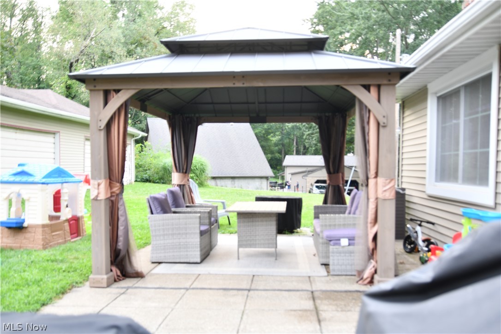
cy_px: 167
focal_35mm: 31
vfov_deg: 42.3
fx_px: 431
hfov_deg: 60.3
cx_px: 250
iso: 250
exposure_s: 1/40
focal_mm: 21
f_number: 3.5
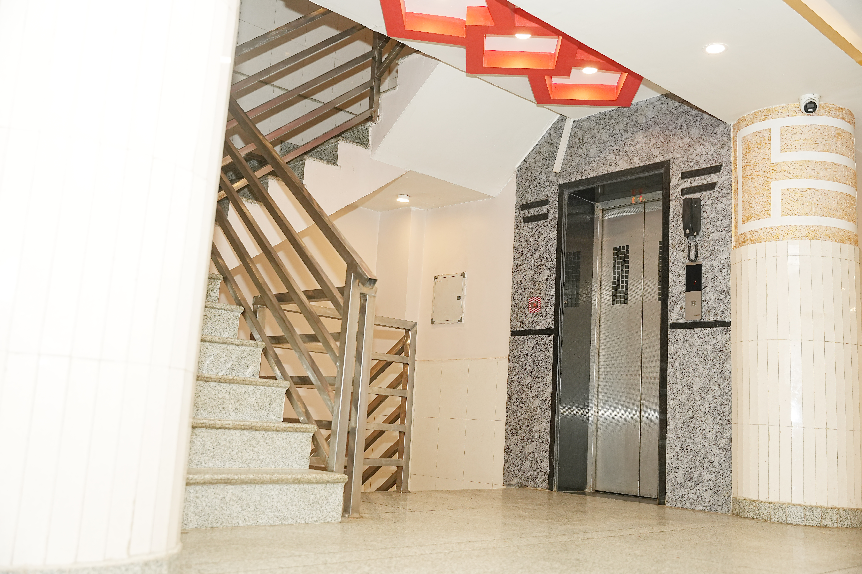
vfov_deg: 38.2
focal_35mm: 35
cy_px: 287
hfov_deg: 54.8
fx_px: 831
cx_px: 431
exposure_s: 1/250
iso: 1000
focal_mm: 34.7
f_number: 3.2
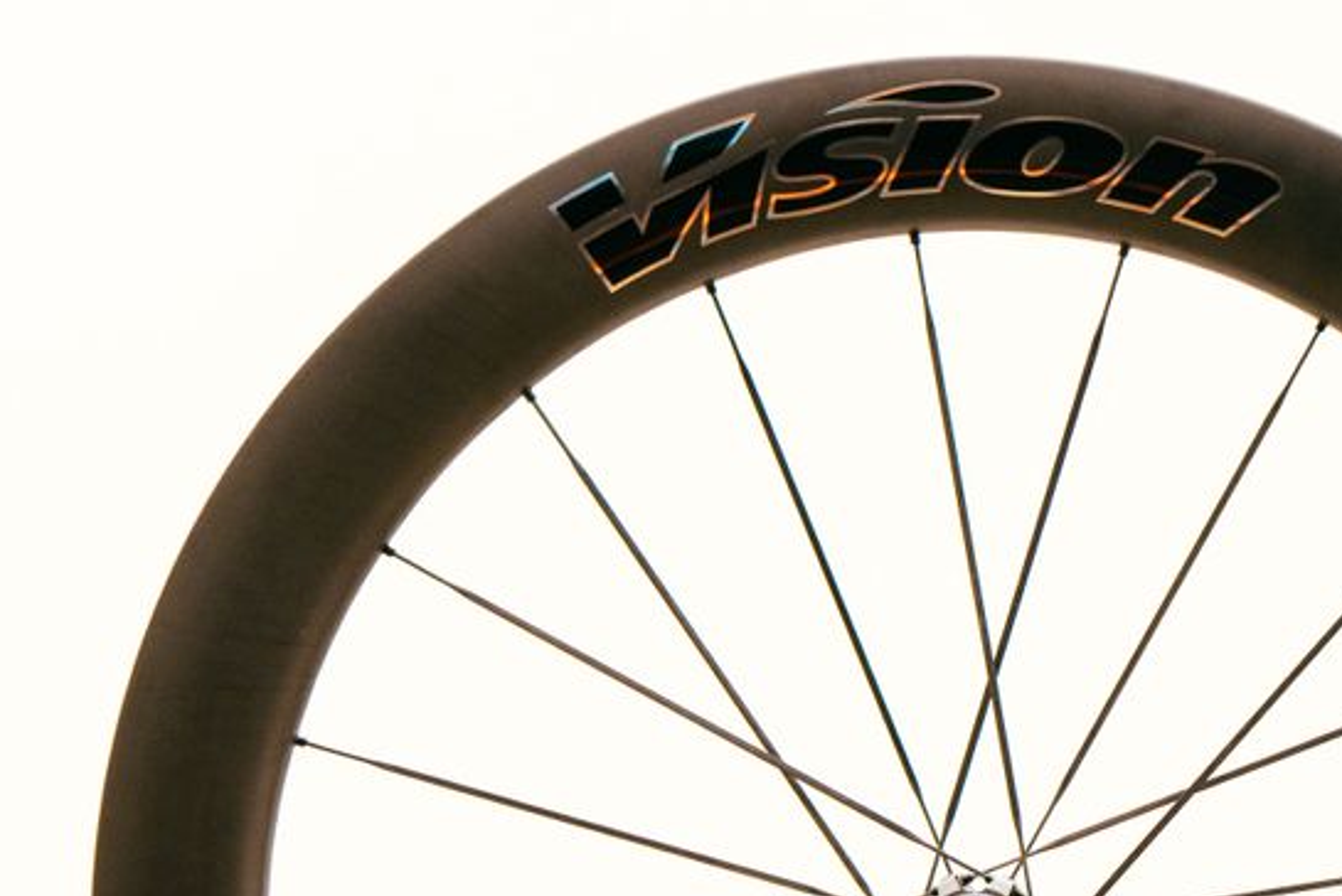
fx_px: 3692
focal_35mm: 99
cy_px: 940
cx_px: 1024
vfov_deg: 13.6
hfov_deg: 20.4
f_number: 7.1
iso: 1000
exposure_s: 1/125
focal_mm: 45
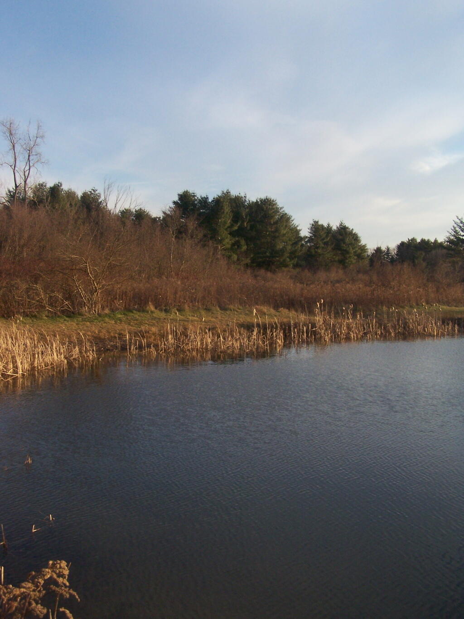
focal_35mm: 38
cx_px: 232
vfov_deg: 49.0
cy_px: 310
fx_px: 679
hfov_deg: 37.7
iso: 200
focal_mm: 6.3
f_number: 4
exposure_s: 1/1000
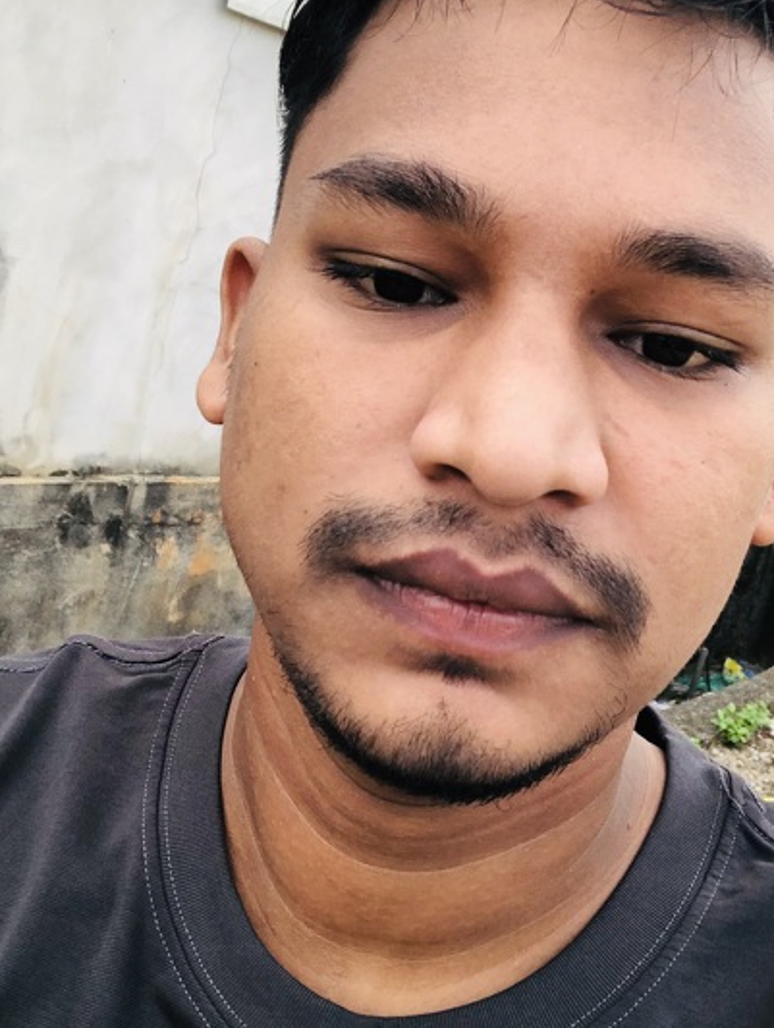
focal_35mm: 42
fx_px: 1250
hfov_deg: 34.3
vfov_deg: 44.7
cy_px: 471
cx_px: 456
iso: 40
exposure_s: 1/120
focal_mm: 2.87
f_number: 2.2
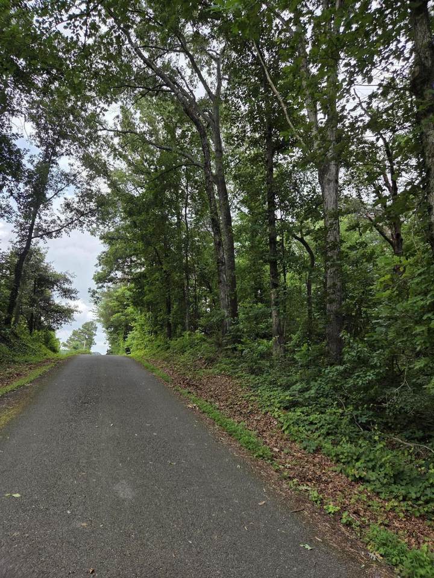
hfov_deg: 58.9
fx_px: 384
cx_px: 217
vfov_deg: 73.9
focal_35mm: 23
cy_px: 289
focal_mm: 5.4
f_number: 1.8
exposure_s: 1/2537
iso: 80
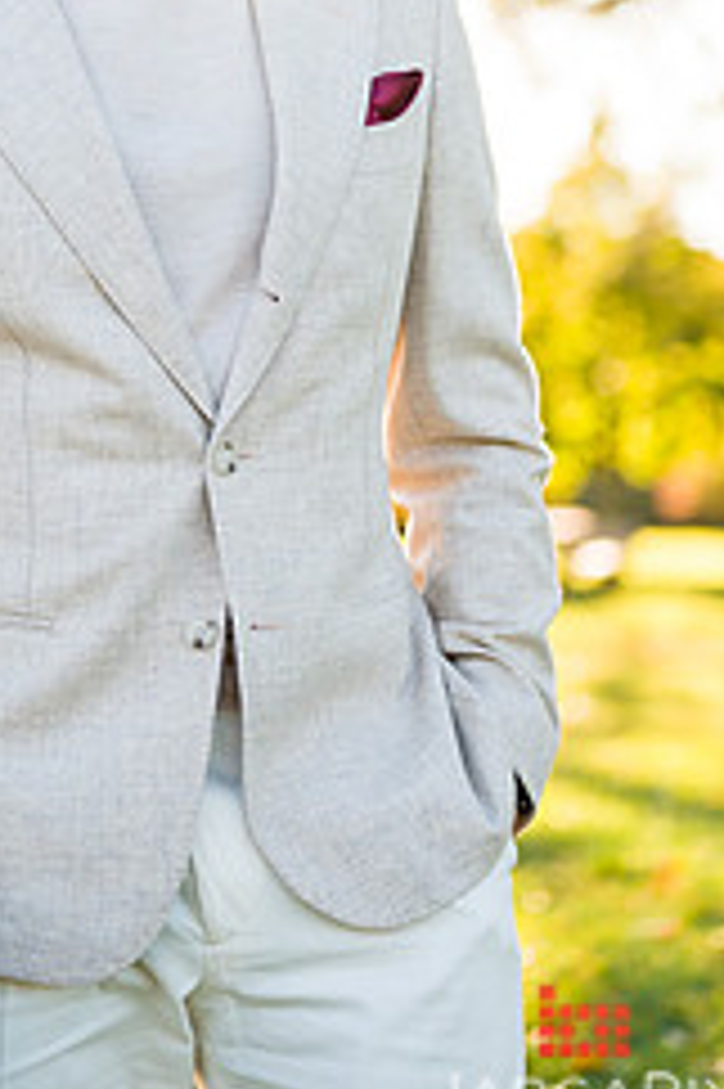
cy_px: 202
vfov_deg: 21.6
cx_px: 182
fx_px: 2809
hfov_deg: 14.6
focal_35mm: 93
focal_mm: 50
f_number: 2
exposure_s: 1/1250
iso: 320
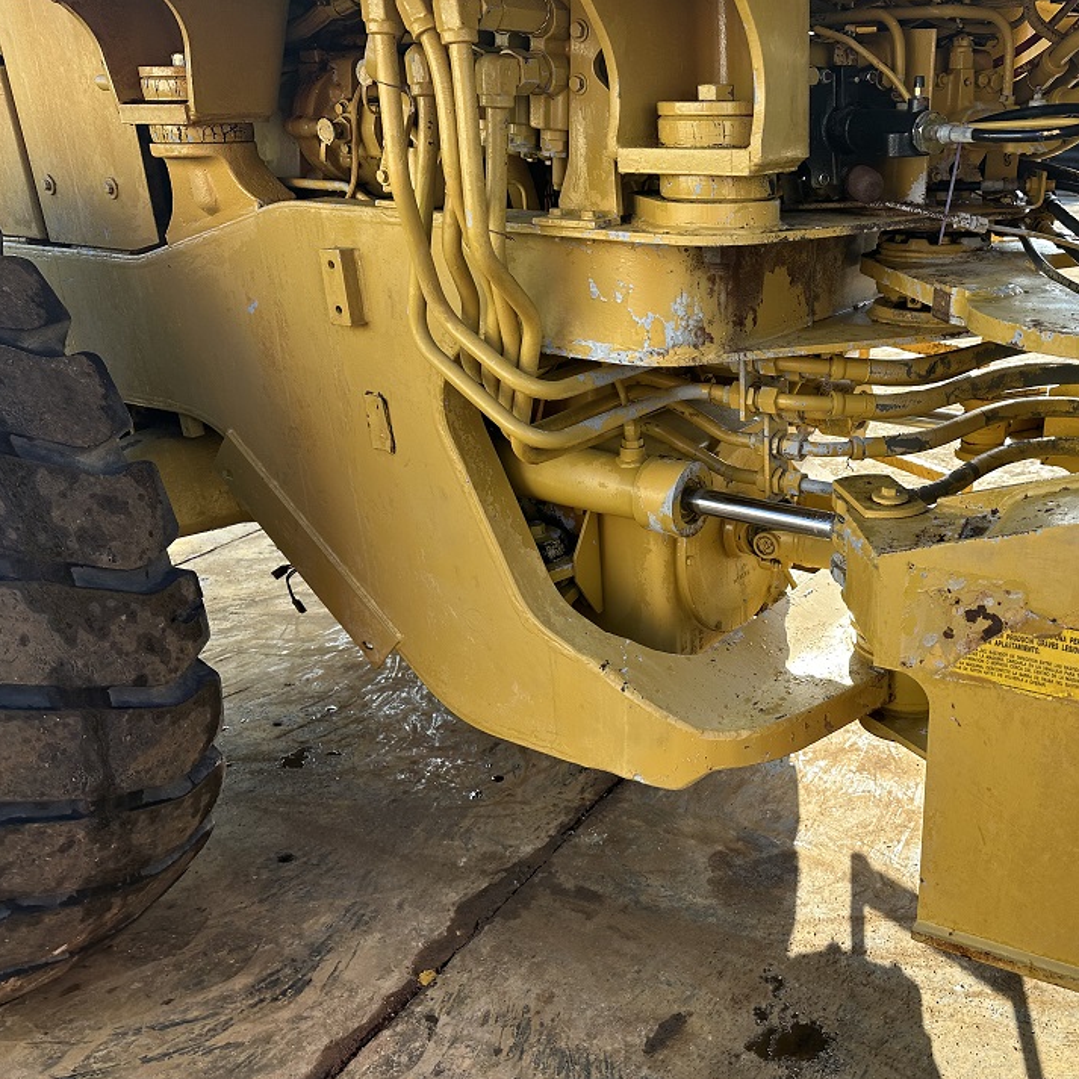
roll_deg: +0.2
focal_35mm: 30
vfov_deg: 54.0
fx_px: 1058
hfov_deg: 52.6
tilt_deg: -25.9
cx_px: 754
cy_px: 560
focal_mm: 6.86
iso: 80
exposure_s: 1/594
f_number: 1.78
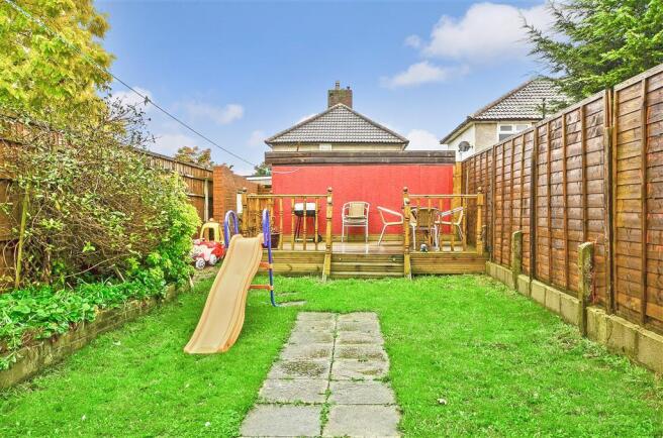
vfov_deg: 43.4
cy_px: 219
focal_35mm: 30
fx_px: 551
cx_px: 332
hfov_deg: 62.0
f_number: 18
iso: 400
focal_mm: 20
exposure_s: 1/50
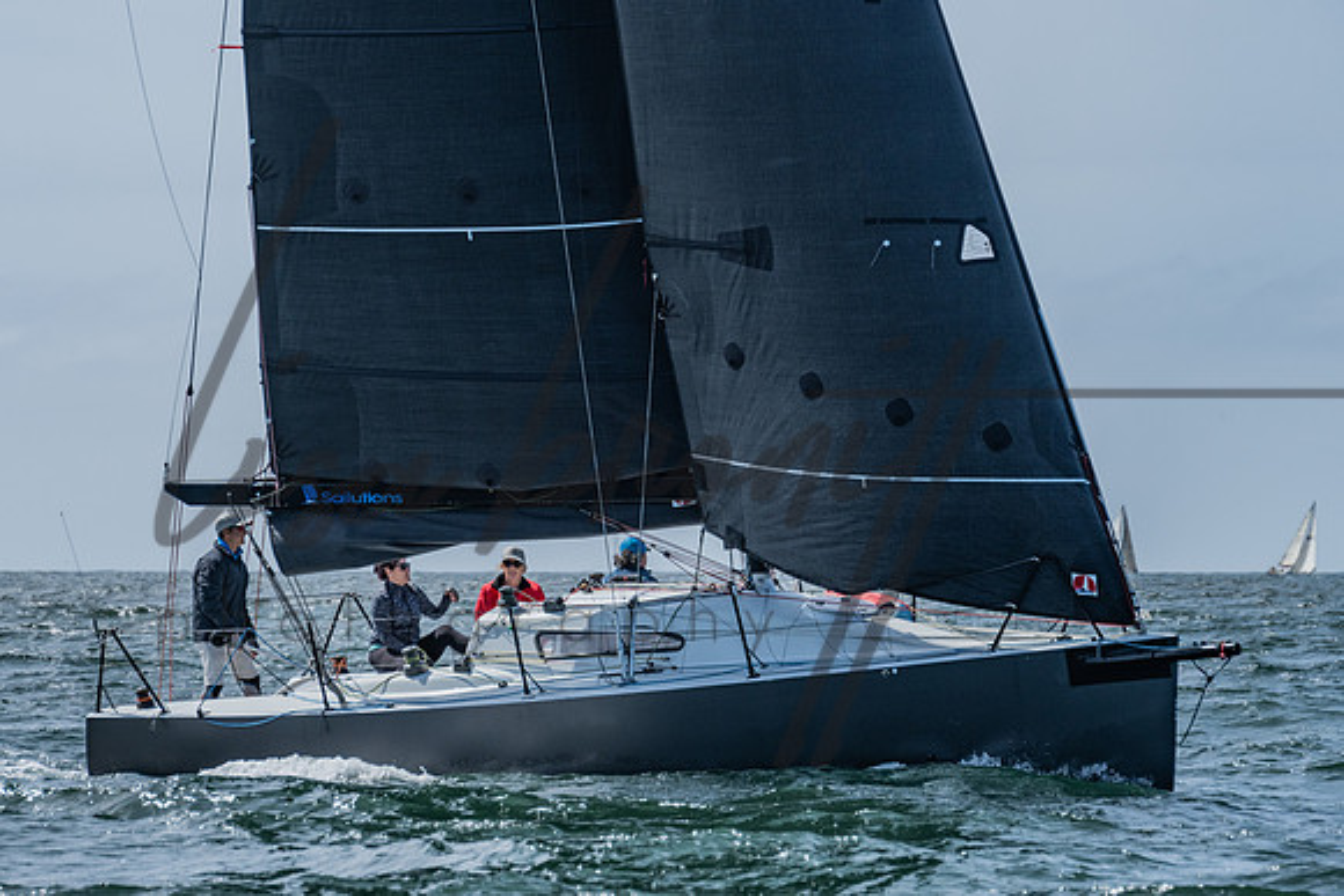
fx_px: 8241
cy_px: 368
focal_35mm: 221
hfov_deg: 9.3
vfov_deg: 6.2
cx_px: 639
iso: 200
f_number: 6.3
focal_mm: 155
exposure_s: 1/1600
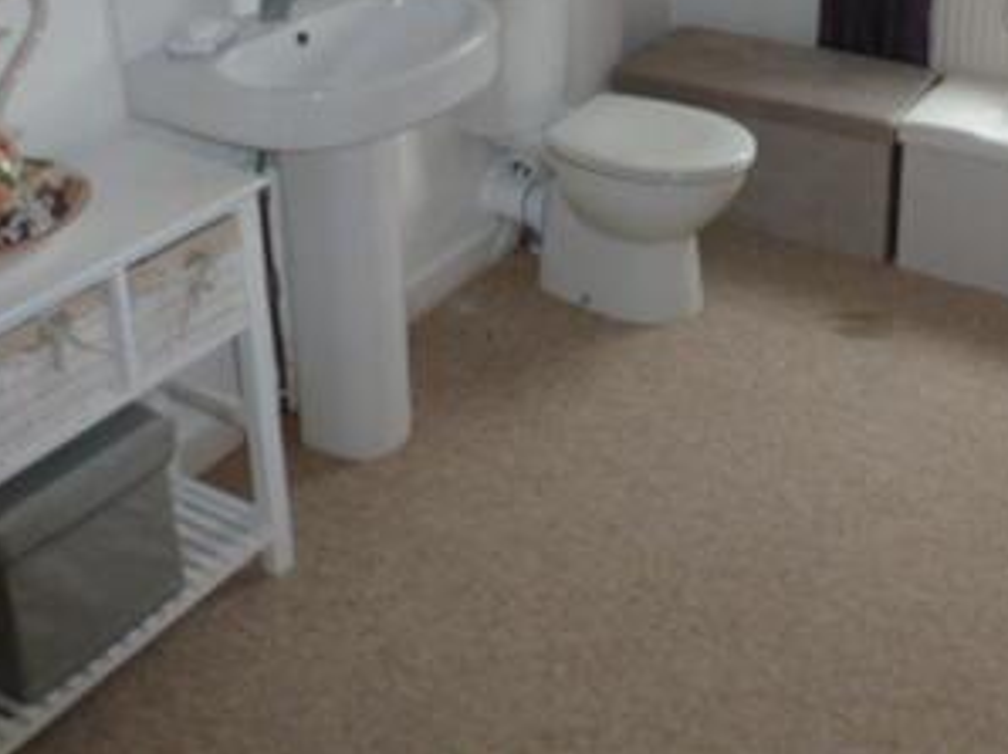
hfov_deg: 39.9
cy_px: 19
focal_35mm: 47
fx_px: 1368
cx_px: 688
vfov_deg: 29.1
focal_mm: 4.3
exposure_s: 1/60
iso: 200
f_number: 3.3
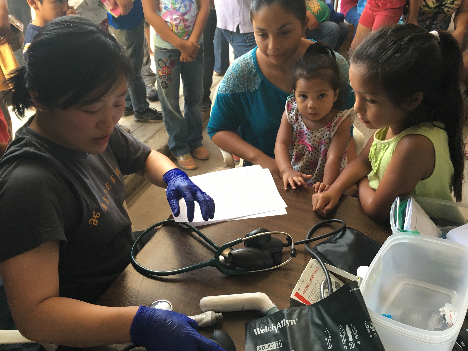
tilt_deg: -32.9
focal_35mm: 30
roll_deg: +0.0
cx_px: 234
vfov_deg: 46.8
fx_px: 406
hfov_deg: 60.0
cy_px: 170
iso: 32
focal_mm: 4.15
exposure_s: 1/30
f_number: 2.2
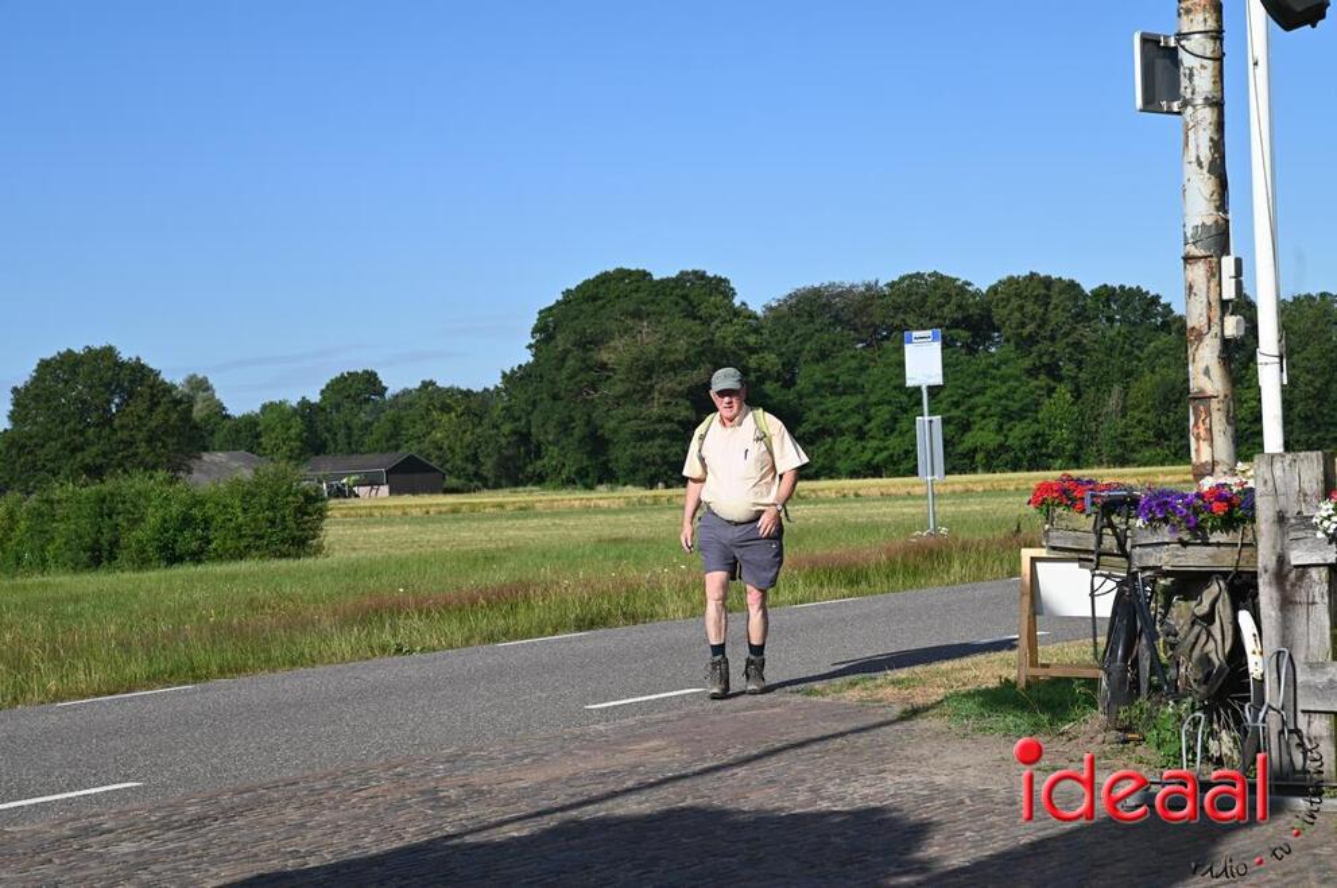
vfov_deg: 19.4
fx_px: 2597
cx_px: 668
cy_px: 444
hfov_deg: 28.9
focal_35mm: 70
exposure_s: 1/400
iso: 100
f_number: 7.1
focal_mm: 70
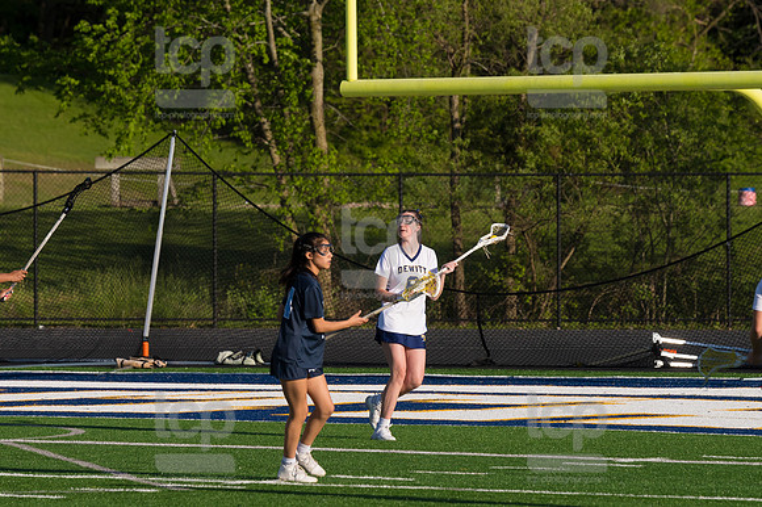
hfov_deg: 6.9
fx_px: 6346
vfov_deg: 4.6
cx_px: 381
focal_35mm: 300
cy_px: 254
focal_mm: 200
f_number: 5.6
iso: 250
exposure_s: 1/1600
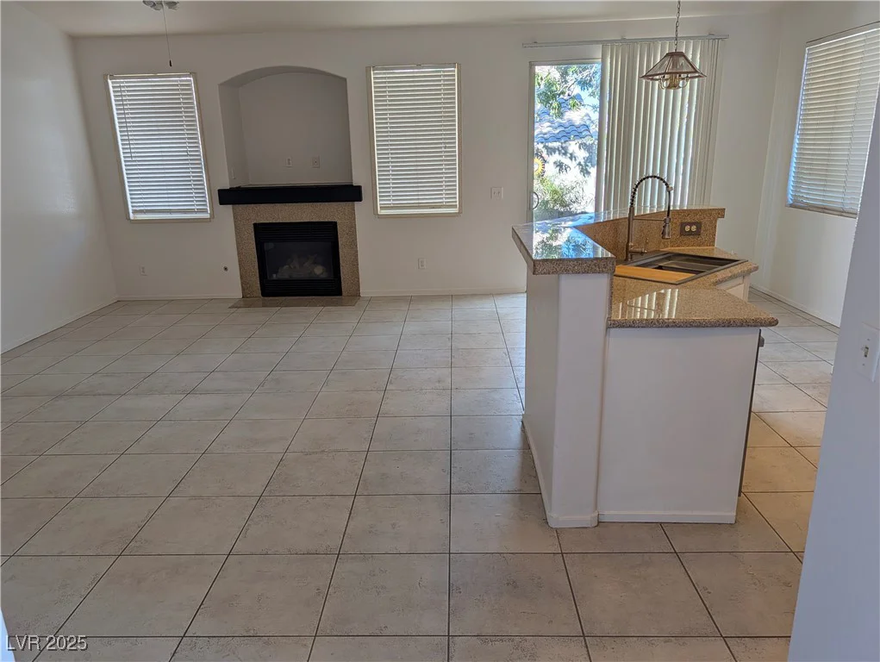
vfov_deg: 56.9
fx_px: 611
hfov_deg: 71.5
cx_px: 440
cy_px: 331
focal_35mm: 24
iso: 36
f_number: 1.68
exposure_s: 1/602
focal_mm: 6.9
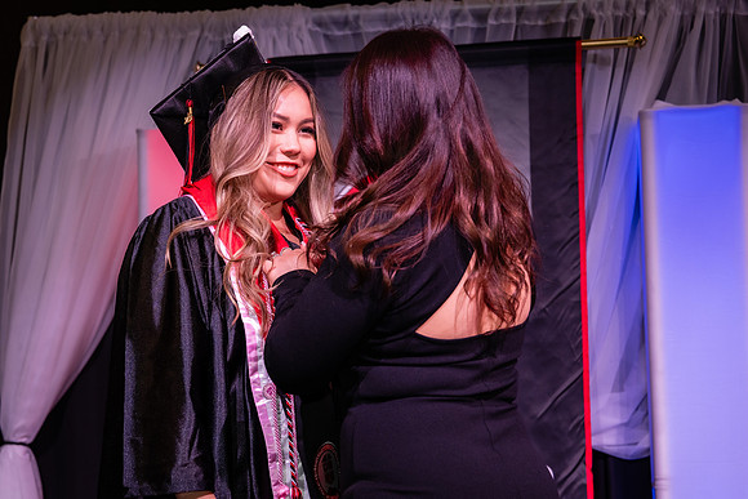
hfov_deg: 23.1
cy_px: 243
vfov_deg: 15.6
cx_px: 305
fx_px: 1826
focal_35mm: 88
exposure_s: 1/160
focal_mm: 70
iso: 800
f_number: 5.6
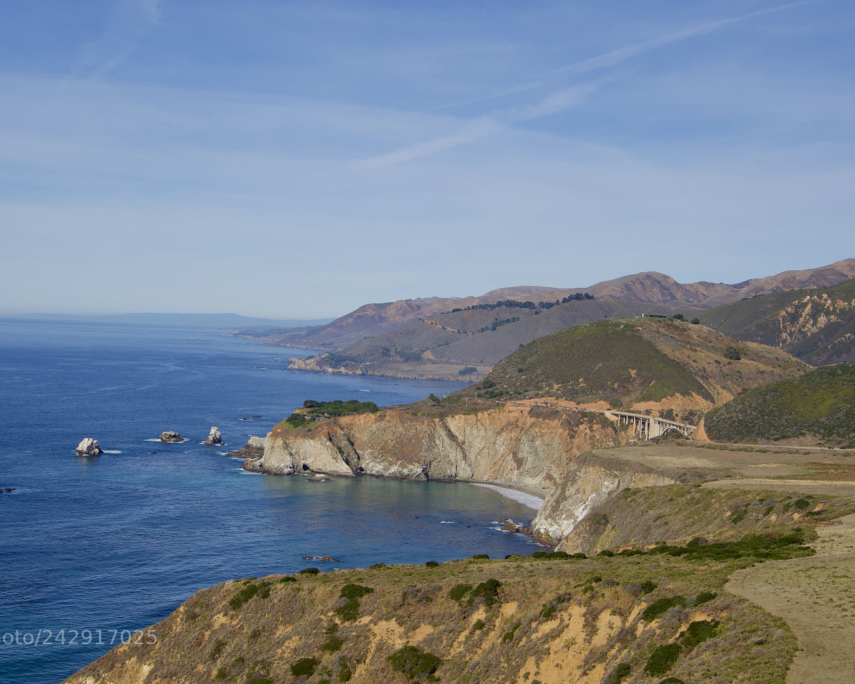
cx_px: 338
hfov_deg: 34.0
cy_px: 341
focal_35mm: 55
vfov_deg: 27.6
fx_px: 1392
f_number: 10
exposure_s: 1/400
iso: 100
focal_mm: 32
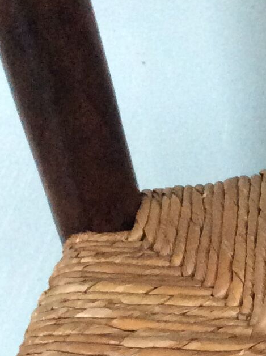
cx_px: 409
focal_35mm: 132
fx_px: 1356
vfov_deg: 14.4
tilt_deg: -47.8
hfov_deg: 10.8
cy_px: 457
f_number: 2.4
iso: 200
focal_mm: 3.3
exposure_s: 1/25
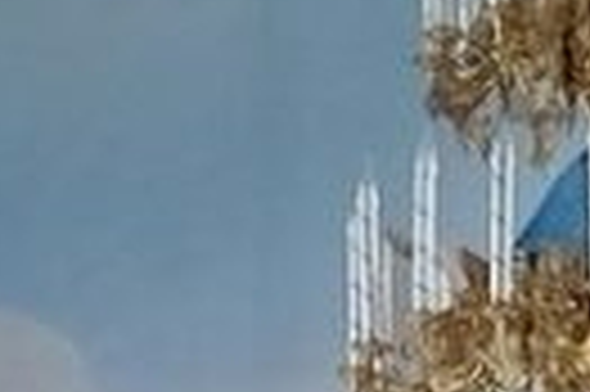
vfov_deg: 3.7
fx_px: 5860
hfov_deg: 5.8
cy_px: 1370
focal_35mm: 358
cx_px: 324
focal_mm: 6.24
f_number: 1.8
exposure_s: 1/50
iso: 576
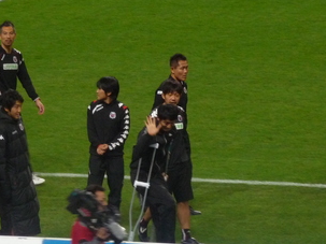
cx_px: 104
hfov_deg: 3.8
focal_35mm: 525
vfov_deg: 2.8
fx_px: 4942
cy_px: 142
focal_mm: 47
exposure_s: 1/50
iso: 400
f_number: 4.9
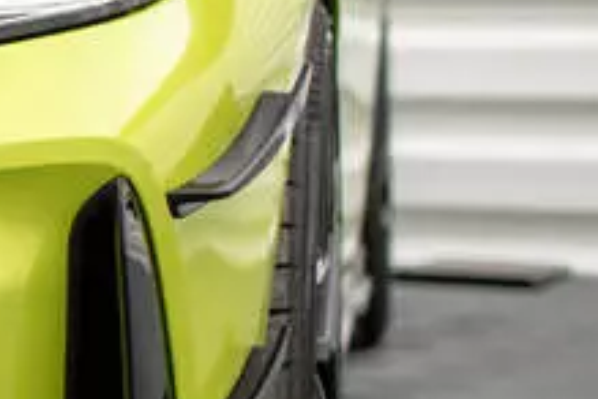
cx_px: -689
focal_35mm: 162
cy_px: 280
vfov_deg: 8.5
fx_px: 2691
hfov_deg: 11.2
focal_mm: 35
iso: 500
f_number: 2.5
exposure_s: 1/160
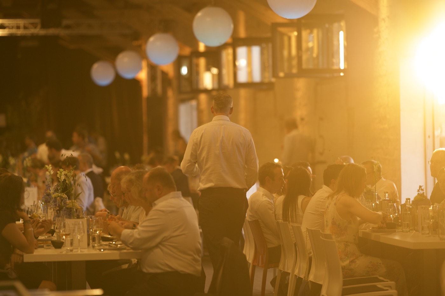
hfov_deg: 15.2
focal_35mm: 135
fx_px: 1668
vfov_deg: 10.2
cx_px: 222
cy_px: 148
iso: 320
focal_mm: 135
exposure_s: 1/160
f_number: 2
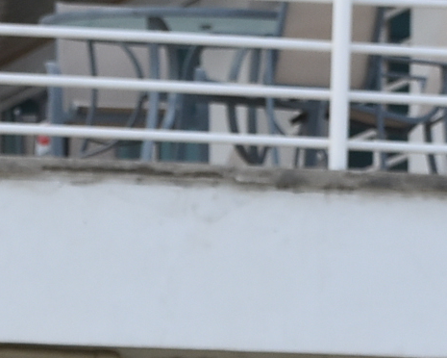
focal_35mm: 726
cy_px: 835
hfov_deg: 2.7
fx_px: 9605
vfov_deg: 2.1
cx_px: 182
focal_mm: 80
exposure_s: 1/1250
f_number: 5
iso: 400
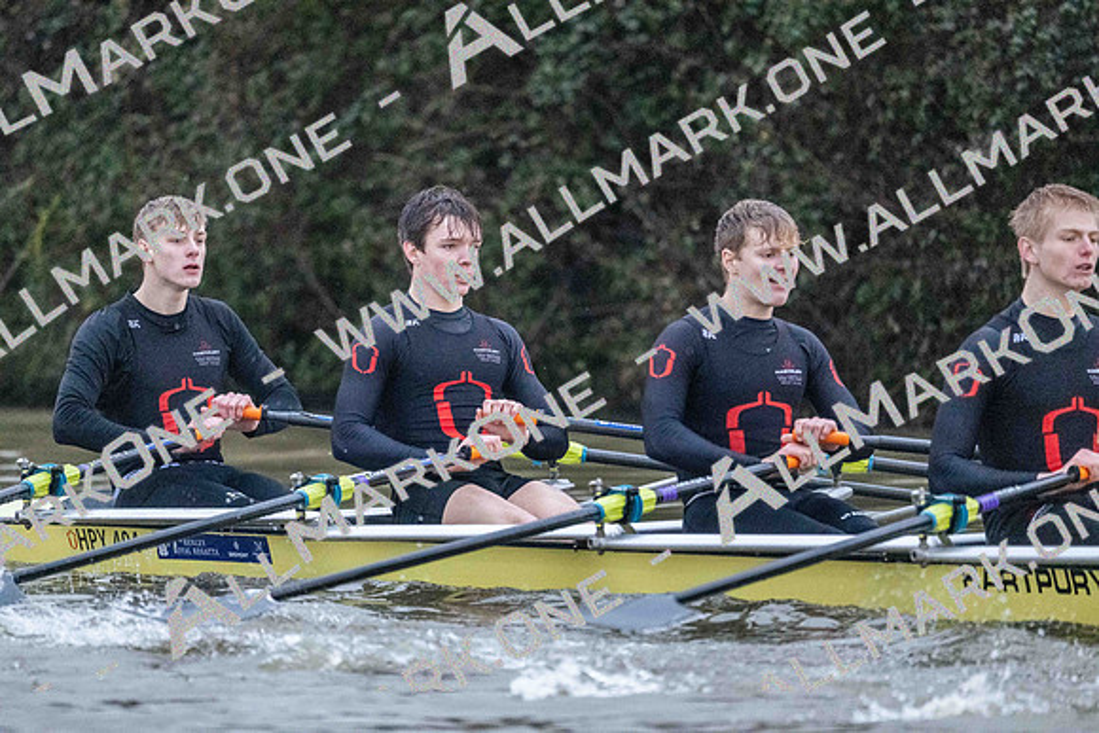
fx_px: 12213
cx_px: 550
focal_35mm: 400
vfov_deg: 3.4
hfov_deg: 5.2
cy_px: 366
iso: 20000
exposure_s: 1/1600
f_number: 4.5
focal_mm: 400
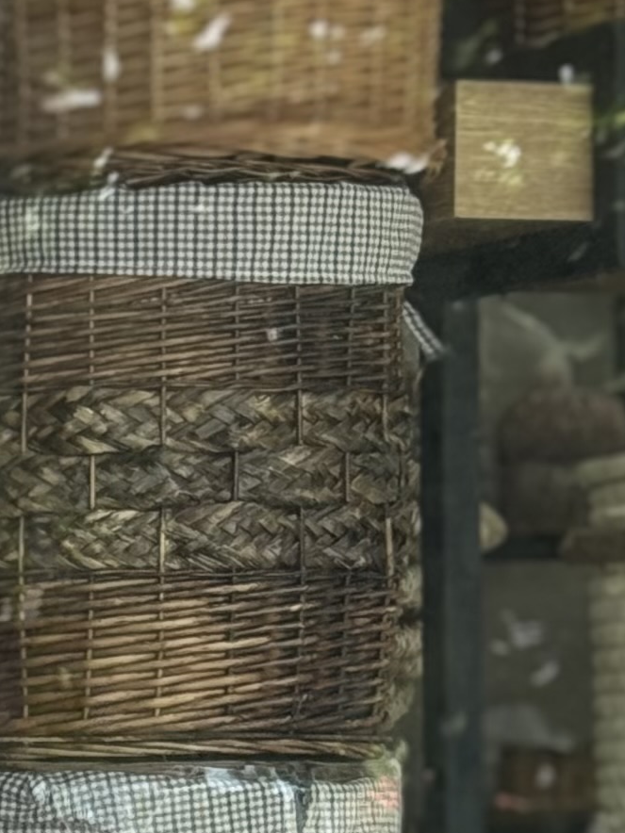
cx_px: -779
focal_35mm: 219
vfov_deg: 8.9
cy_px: 1103
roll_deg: +1.3
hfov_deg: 6.5
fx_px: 5272
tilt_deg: -2.0
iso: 64
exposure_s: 1/467
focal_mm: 6.76
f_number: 1.78
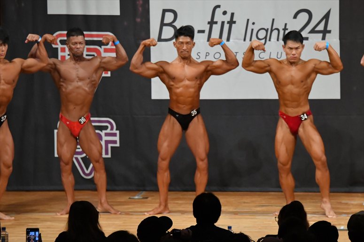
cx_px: 182
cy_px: 121
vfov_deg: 5.4
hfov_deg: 8.1
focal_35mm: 255
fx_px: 2577
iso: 7200
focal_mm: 170
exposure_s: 1/400
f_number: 5.6
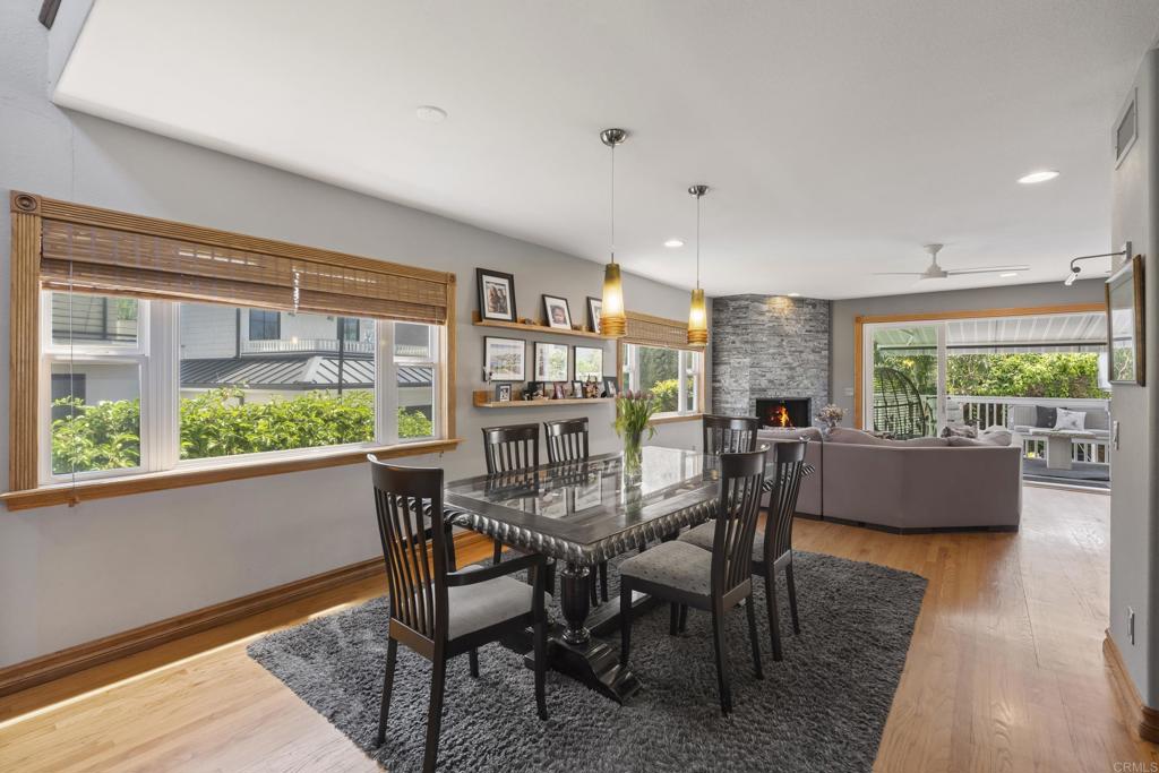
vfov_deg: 73.8
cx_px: 580
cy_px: 386
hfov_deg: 96.7
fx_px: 515
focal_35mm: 16
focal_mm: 16
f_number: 8
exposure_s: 1/30
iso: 500
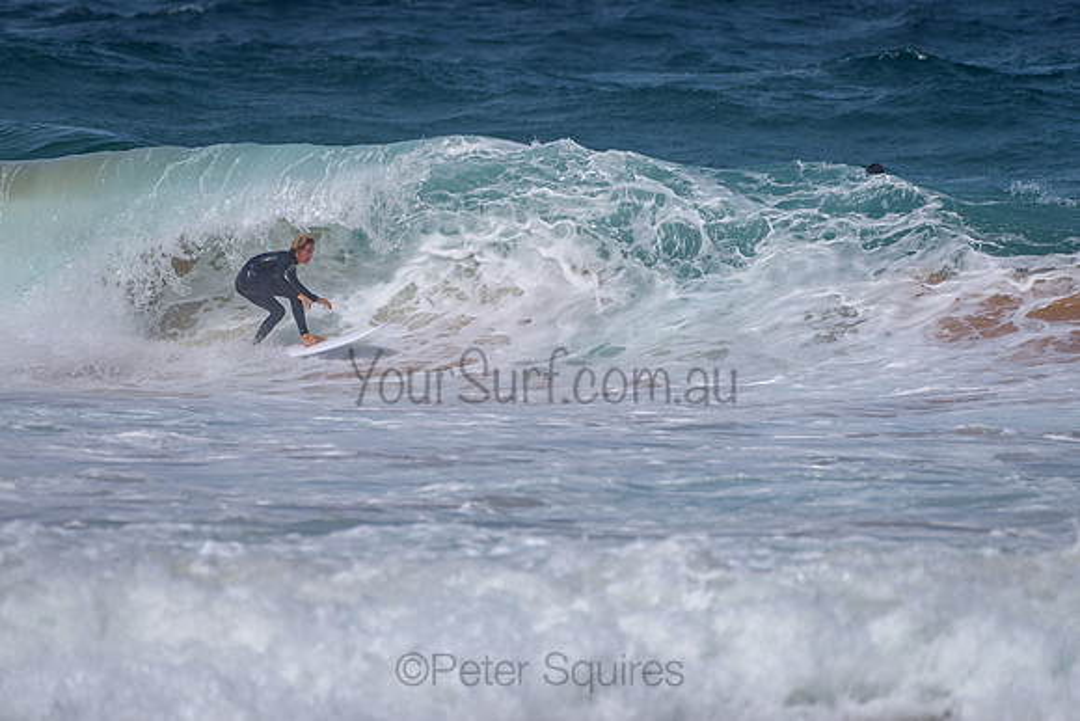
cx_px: 442
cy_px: 309
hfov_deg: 3.4
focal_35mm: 613
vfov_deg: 2.2
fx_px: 18404
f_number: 5.6
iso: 72
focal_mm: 500
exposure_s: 1/2000
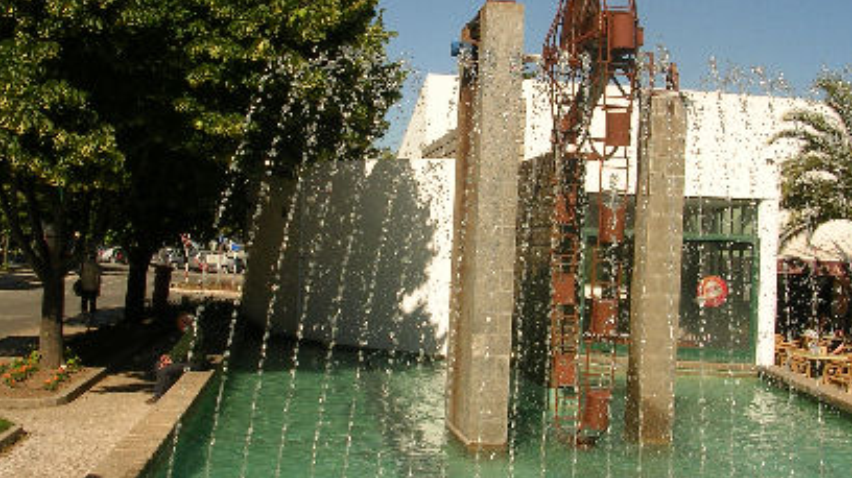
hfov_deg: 39.9
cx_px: 449
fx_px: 1174
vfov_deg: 23.0
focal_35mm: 52
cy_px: 196
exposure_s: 1/387
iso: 50
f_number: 5.6
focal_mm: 5.8
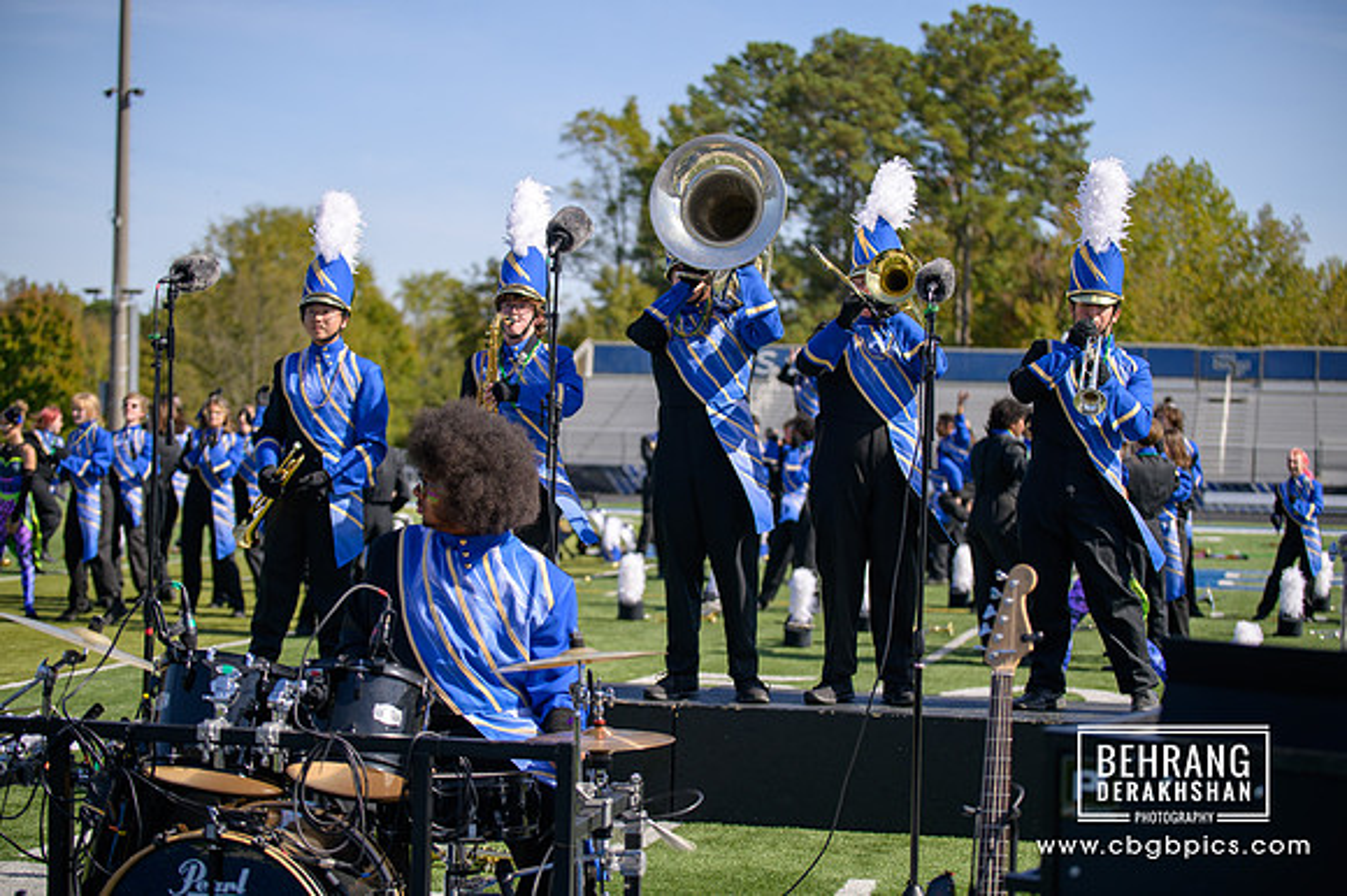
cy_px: 448
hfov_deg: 28.9
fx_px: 2618
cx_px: 674
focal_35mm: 70
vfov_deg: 19.4
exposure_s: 1/1600
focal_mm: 70
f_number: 2.8
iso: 100
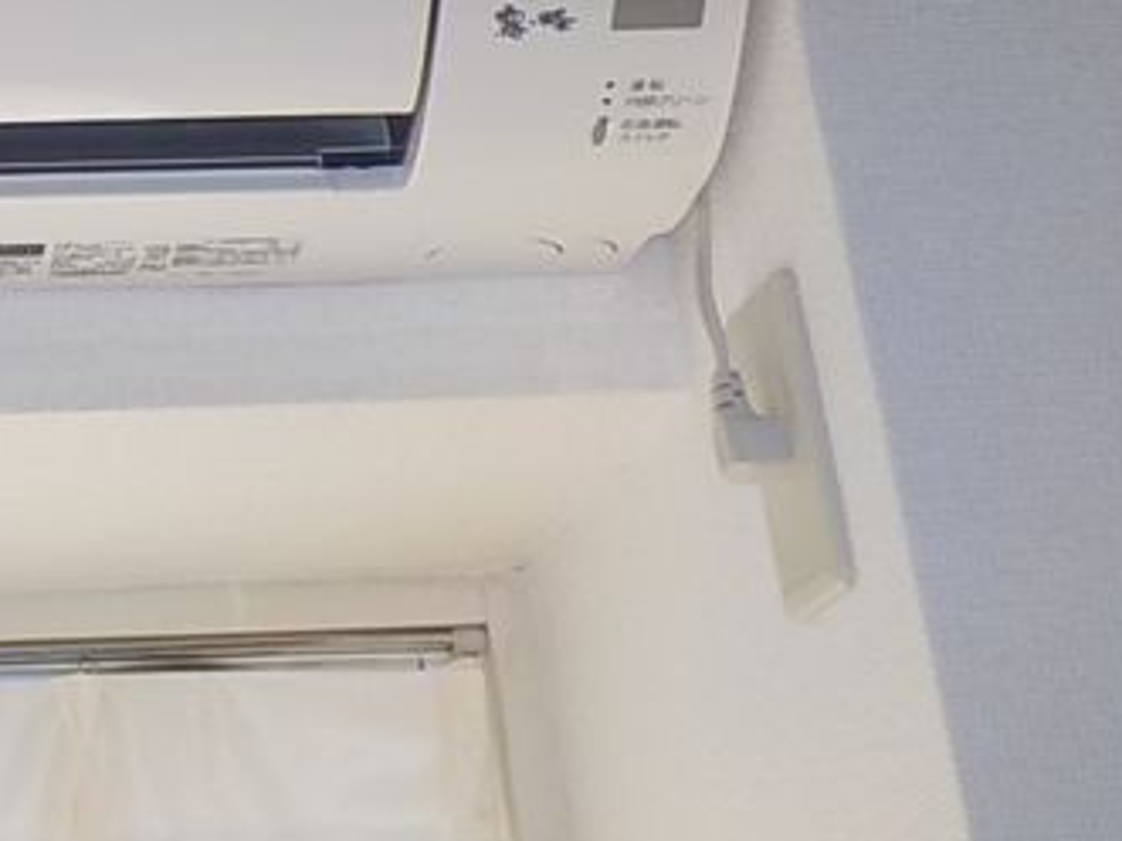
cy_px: -193
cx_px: -302
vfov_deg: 16.2
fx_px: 2819
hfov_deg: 20.7
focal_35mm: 87
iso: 125
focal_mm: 4.1
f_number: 3.3
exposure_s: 1/320
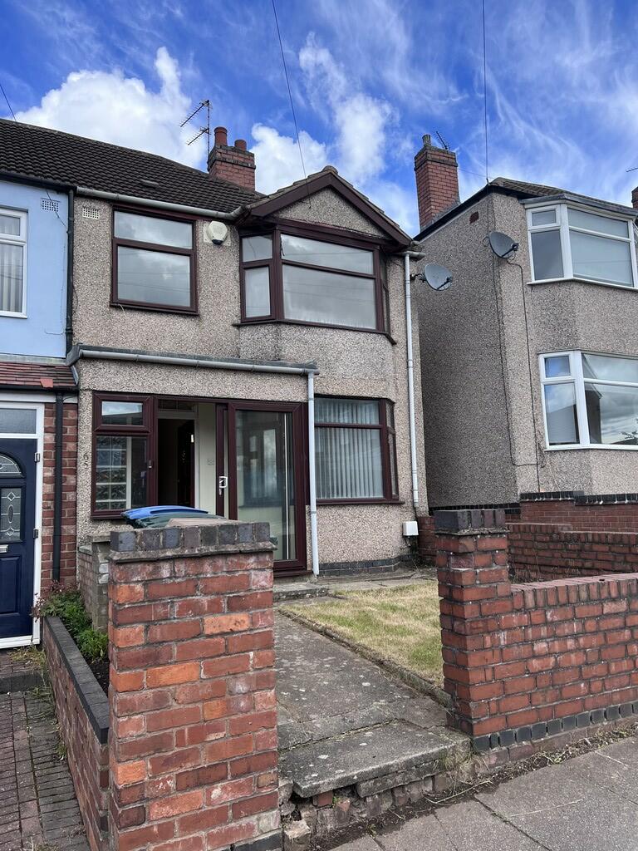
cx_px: 319
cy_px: 426
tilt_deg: +7.3
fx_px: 639
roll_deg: +1.7
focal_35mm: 26
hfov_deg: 53.1
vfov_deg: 67.3
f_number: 1.5
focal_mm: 5.7
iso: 50
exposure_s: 1/2299
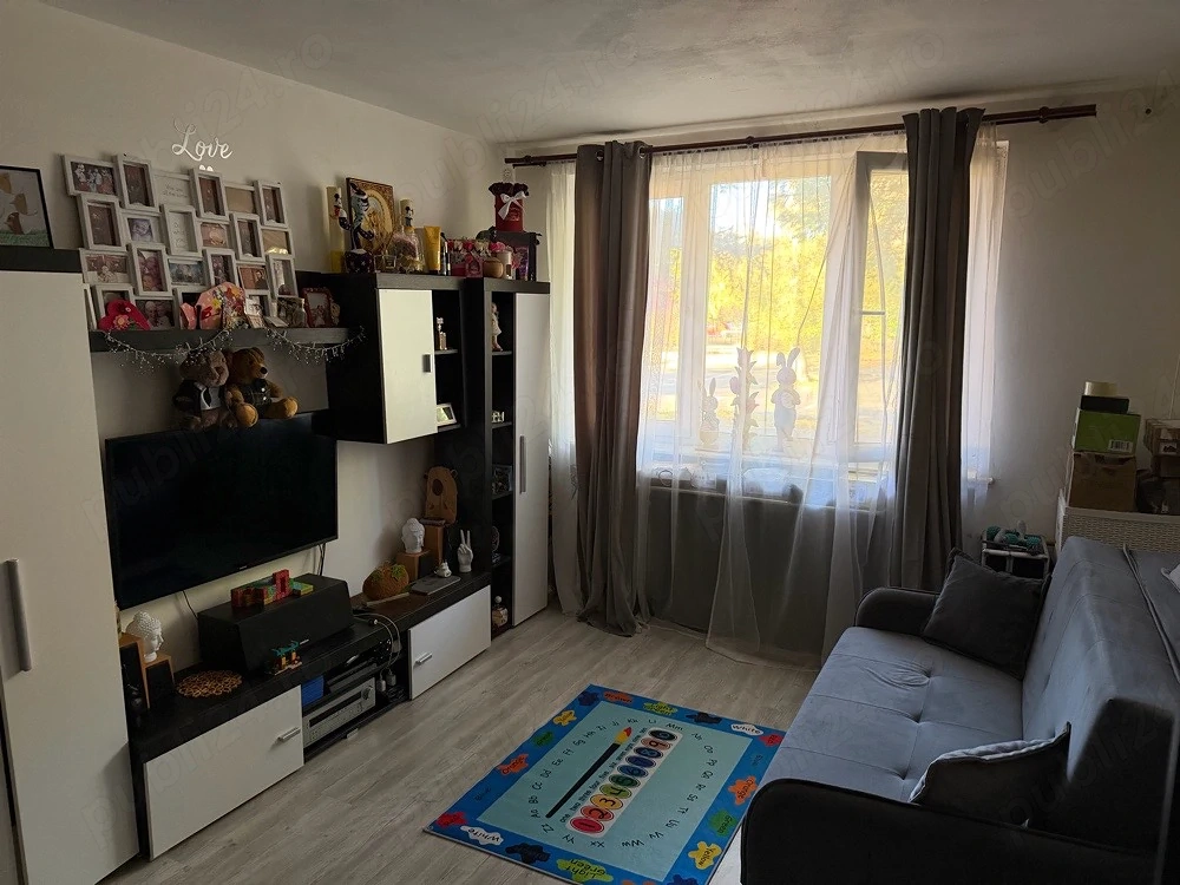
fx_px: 818
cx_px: 590
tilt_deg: -9.5
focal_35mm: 24
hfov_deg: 71.6
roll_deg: +0.5
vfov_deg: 56.8
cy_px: 442
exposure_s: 1/60
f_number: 1.78
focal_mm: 6.76
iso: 400
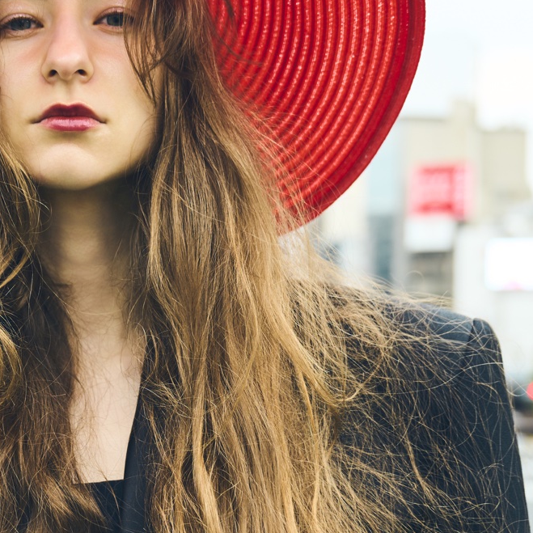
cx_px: 89
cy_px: 367
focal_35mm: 98
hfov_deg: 17.6
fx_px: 1699
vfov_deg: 17.8
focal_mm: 31.5
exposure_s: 1/100
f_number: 3.2
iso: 100
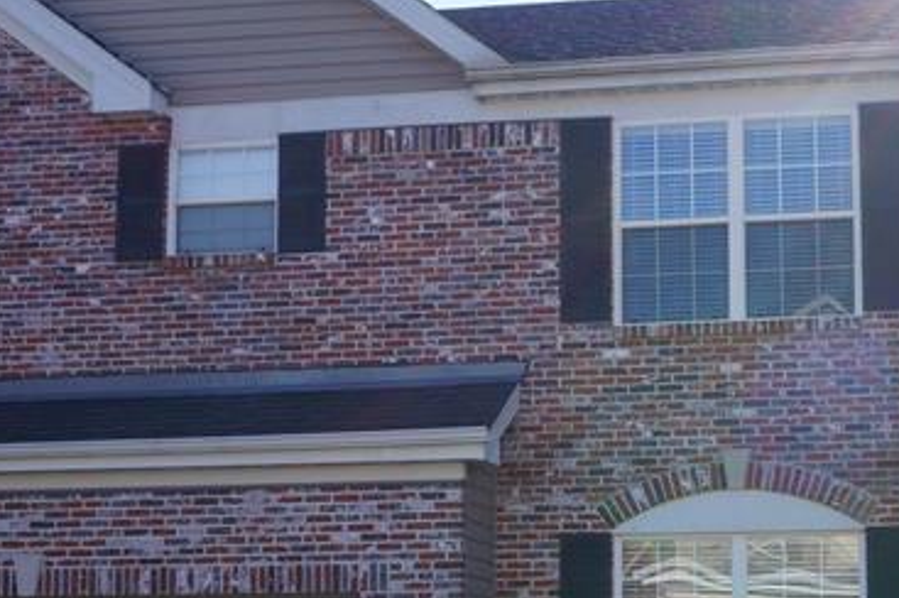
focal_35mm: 71
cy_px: 524
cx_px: 770
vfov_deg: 18.9
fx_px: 1771
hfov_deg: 27.7
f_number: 16
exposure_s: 1/100
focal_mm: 16
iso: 200
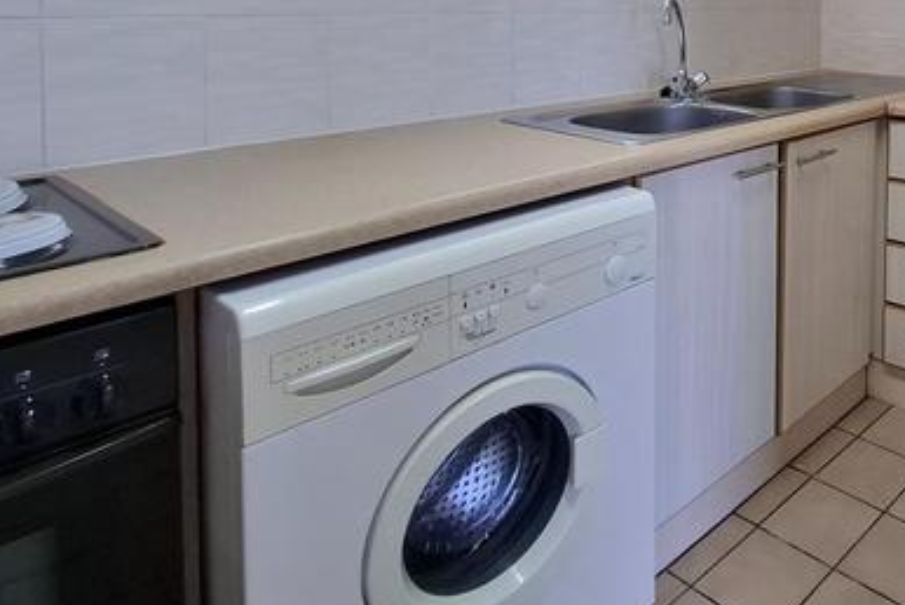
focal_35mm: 28
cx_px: 842
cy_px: 23
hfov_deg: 55.2
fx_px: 704
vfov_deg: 41.4
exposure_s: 1/50
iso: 64
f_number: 2.2
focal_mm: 1.74
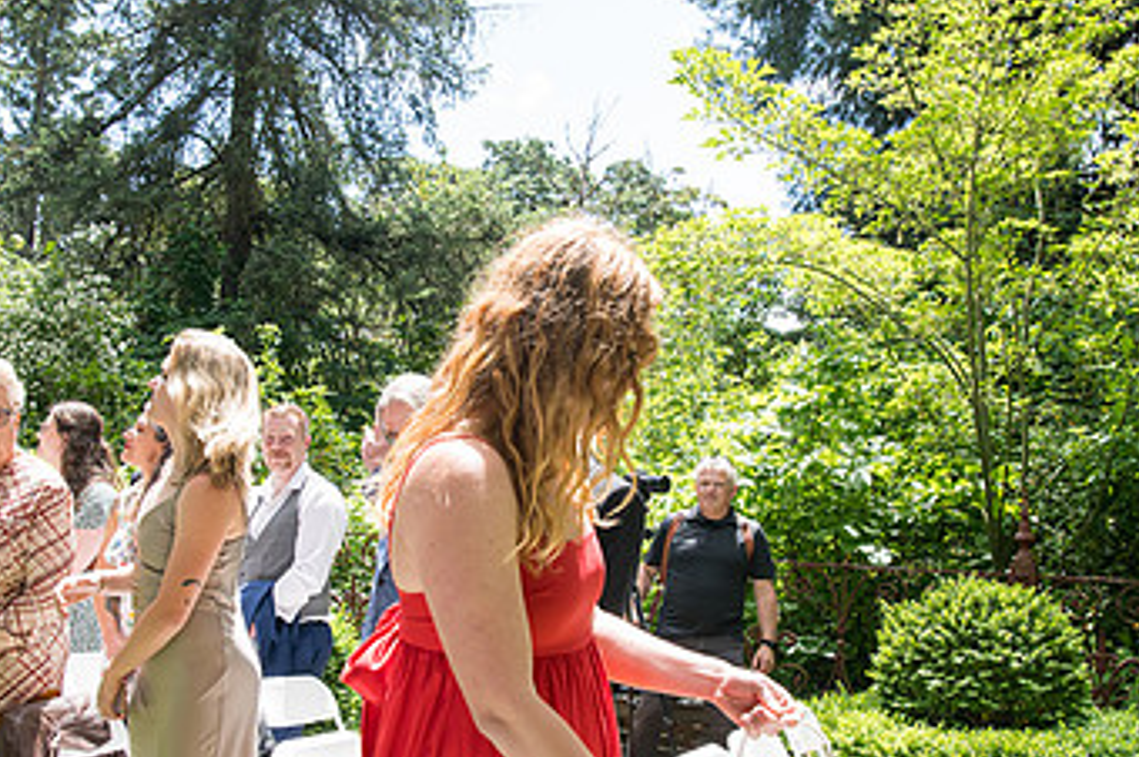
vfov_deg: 32.4
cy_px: 467
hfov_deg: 47.4
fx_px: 1296
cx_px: 549
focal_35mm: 41
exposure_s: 1/400
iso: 400
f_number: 5
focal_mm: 24
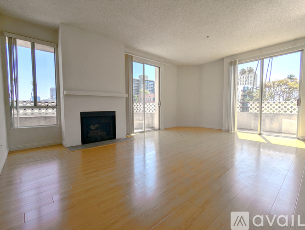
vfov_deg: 78.2
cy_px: 115
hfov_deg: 94.4
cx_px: 152
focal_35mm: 16
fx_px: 141
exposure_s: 1/1328
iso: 50
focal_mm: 2.35
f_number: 2.2
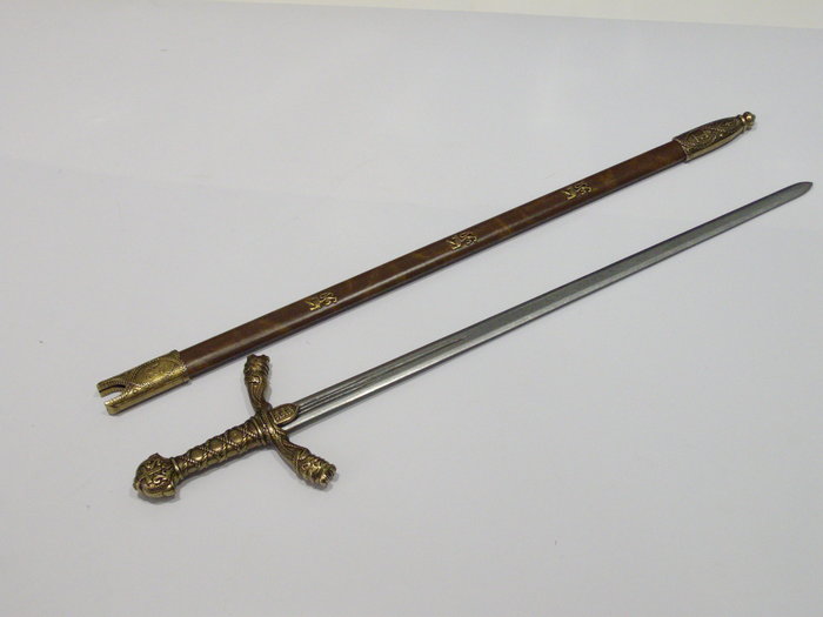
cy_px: 308
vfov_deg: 26.1
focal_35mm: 56
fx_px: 1331
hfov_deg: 34.3
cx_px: 412
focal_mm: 9.2
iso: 320
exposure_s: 1/100
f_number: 3.4
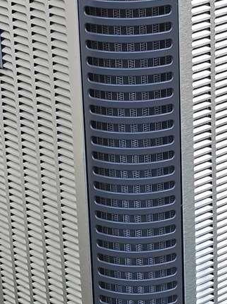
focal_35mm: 123
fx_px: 1076
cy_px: 188
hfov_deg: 12.0
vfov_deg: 16.0
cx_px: 141
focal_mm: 6.5
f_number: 1.4
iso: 16
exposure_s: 1/60
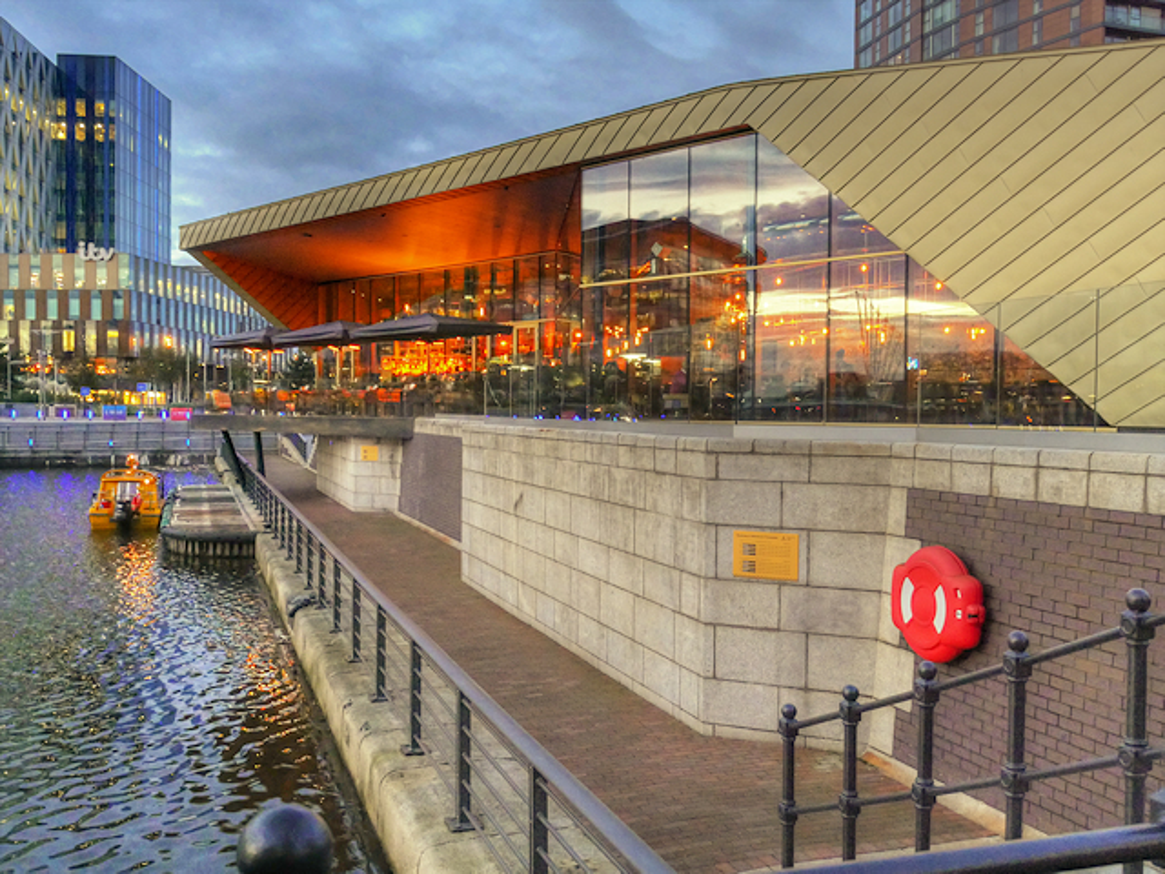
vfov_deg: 39.7
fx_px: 1212
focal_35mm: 36
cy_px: 437
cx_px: 582
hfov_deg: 51.4
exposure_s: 1/60
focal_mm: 18
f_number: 5.6
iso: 2500
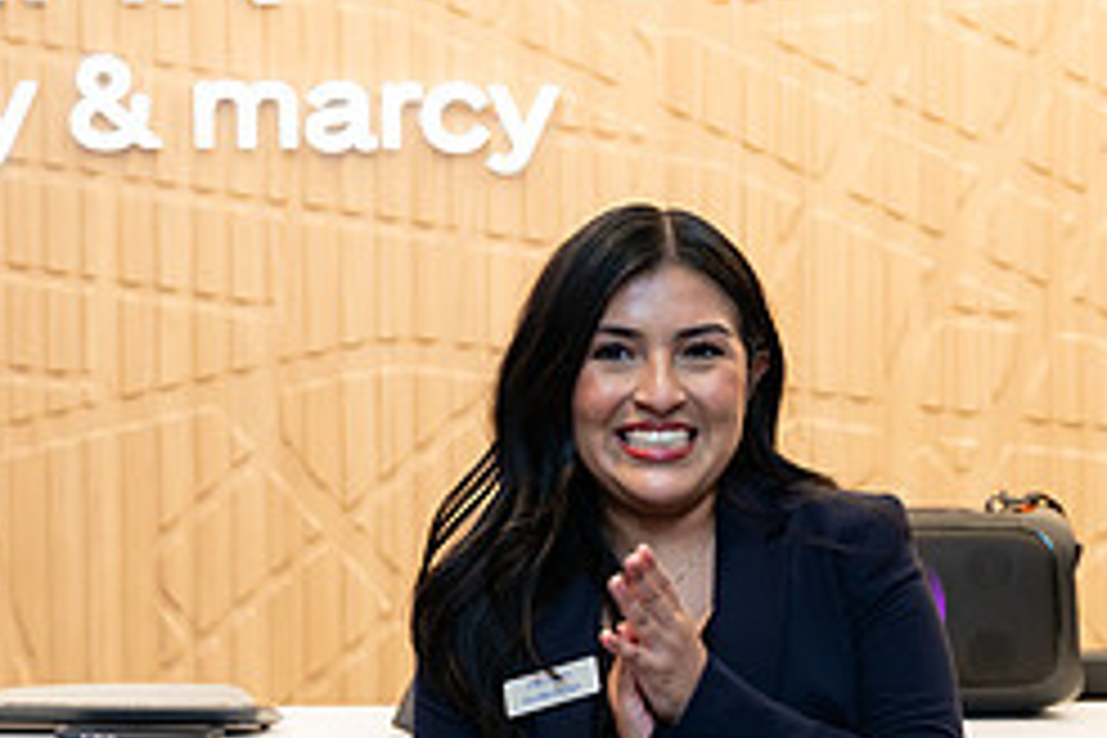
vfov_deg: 11.2
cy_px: 689
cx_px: 737
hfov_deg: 16.9
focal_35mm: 121
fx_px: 3720
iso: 400
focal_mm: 48
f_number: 4
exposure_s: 1/160
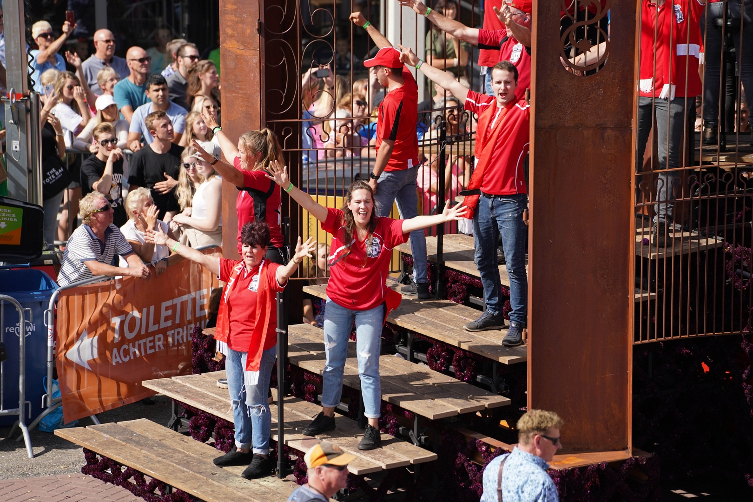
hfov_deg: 10.3
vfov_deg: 6.9
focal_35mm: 200
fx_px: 4183
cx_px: 376
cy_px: 251
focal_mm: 200
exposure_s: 1/3200
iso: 500
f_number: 4
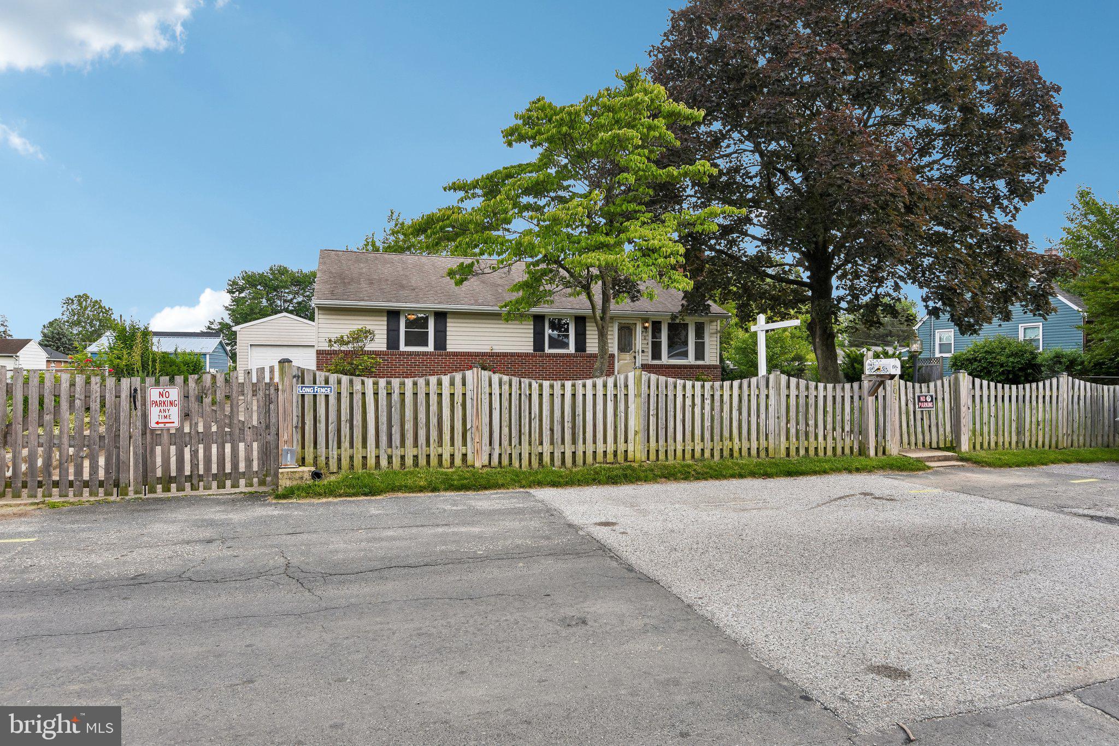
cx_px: 560
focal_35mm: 22
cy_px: 373
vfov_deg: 57.2
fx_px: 684
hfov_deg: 78.6
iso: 400
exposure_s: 1/500
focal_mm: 22
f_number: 8
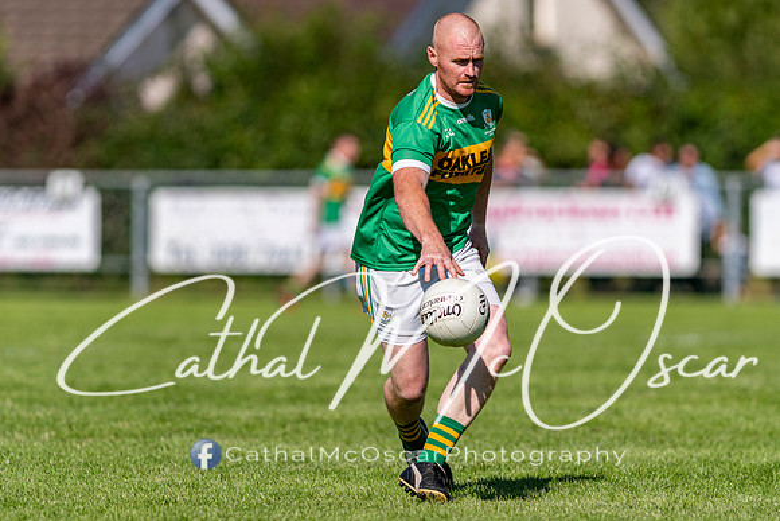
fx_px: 10010
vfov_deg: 3.0
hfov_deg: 4.5
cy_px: 260
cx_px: 390
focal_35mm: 462
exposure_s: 1/2500
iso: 100
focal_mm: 300
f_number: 2.8
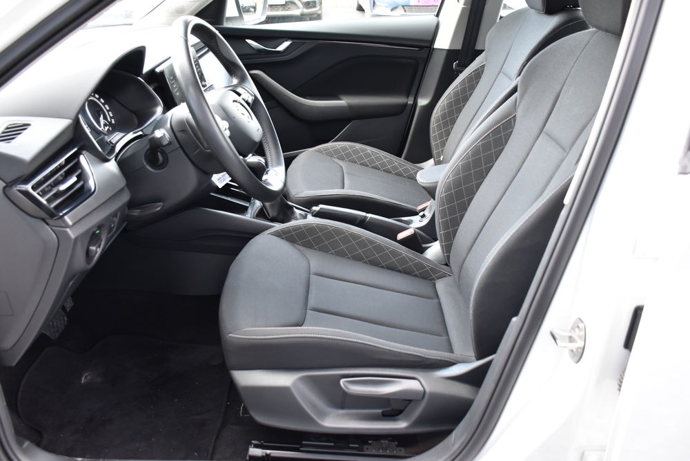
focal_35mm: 30
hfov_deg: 61.9
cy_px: 230
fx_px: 575
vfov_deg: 43.6
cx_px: 345
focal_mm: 20
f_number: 4
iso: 800
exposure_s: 1/60
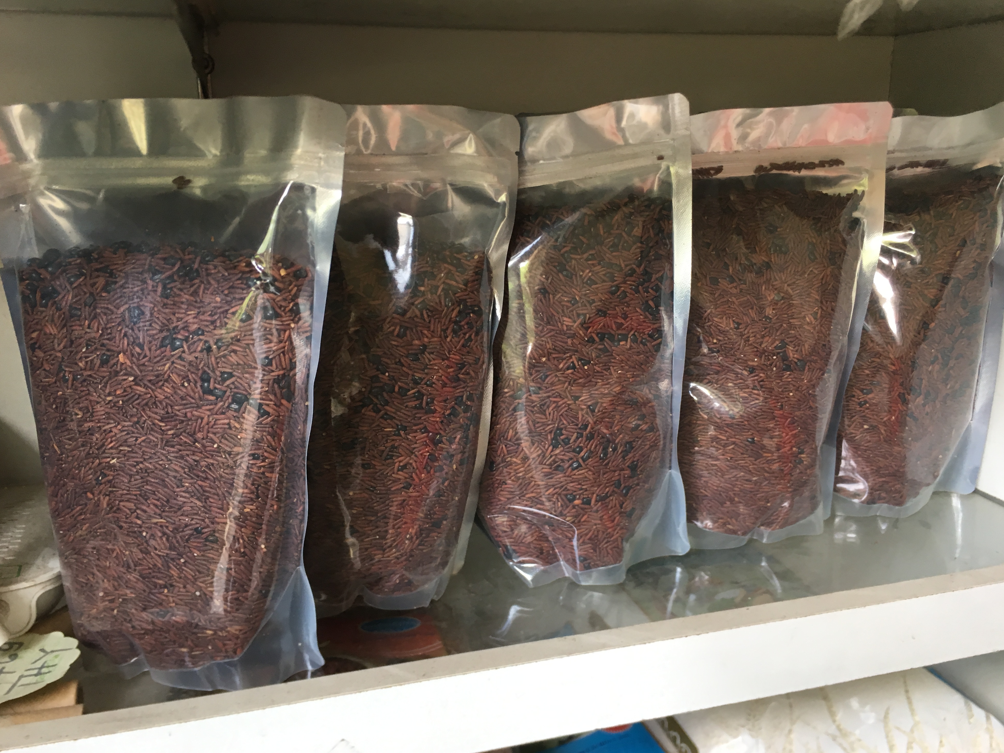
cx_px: 492
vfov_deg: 46.8
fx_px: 870
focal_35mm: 30
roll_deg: +1.4
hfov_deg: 60.0
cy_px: 386
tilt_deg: -13.7
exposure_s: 1/33
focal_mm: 4.15
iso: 40
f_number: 2.2
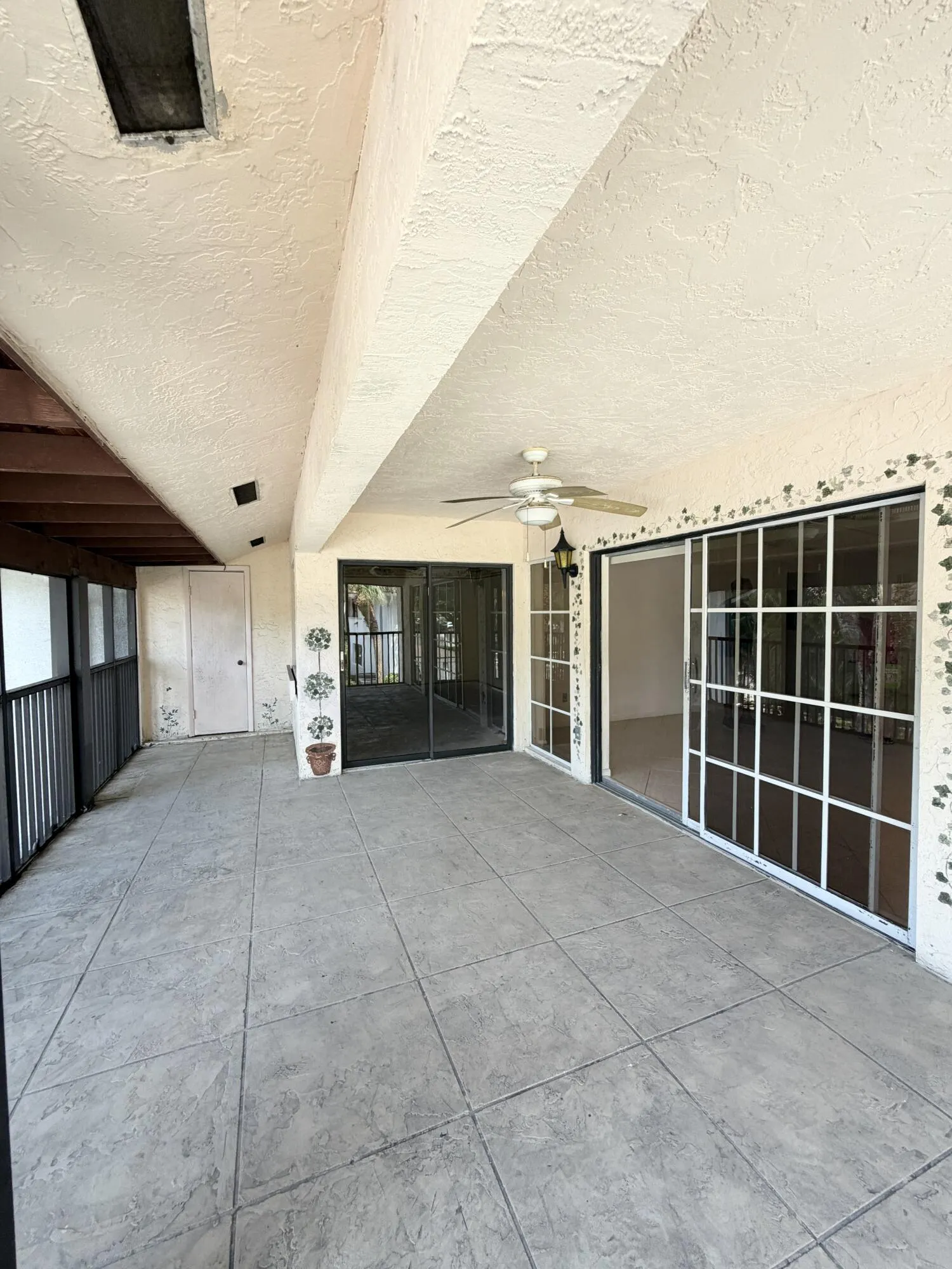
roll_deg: +0.4
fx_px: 513
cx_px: 476
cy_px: 634
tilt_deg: -1.8
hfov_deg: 85.7
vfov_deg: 102.1
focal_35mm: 14
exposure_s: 1/121
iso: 125
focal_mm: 2.22
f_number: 2.2
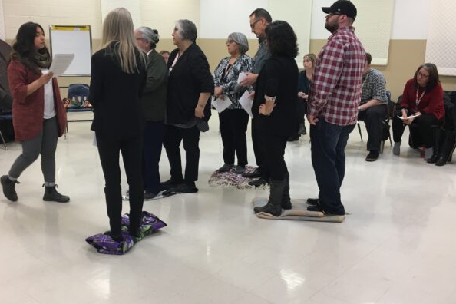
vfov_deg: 34.2
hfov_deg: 49.4
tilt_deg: -12.5
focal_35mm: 39
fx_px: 494
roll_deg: -0.3
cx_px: 200
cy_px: 148
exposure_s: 1/30
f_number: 2.2
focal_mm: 4.15
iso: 80
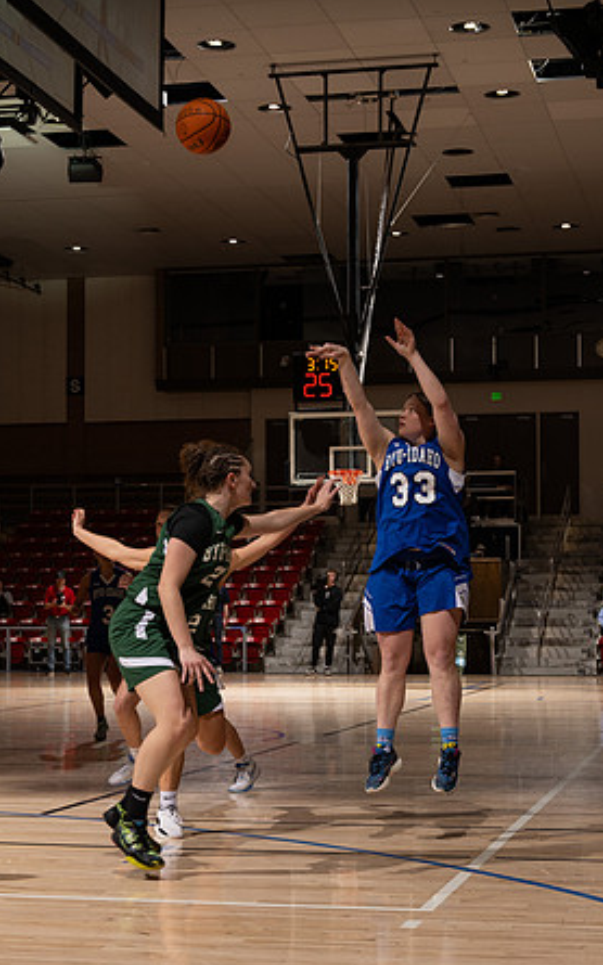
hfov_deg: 17.6
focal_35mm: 74
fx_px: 1946
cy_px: 547
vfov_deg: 27.8
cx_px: 289
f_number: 5
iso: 100
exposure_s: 1/125
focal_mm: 41
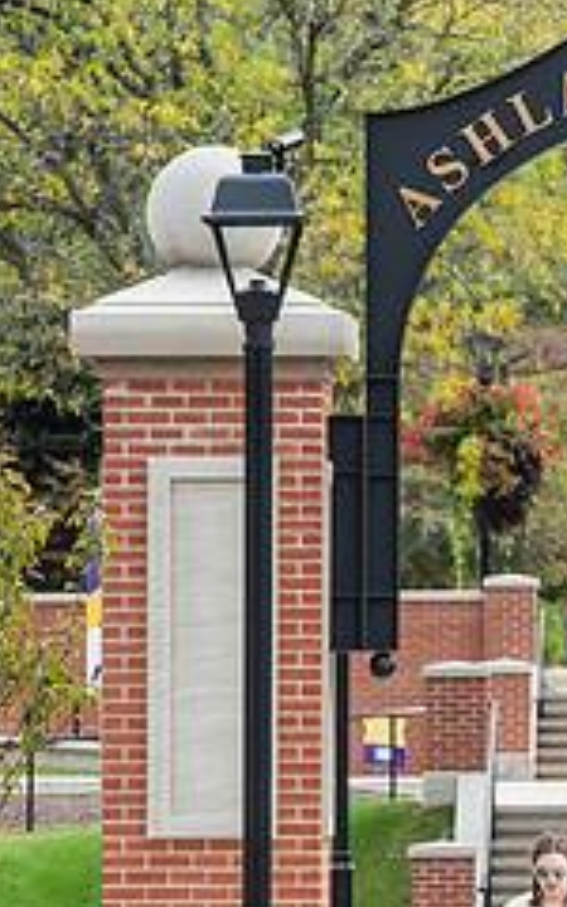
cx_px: 752
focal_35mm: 406
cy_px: 573
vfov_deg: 5.2
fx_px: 10038
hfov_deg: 3.2
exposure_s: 1/400
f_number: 6.3
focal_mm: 165
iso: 400
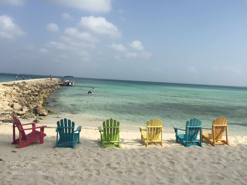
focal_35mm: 29
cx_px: 124
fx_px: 207
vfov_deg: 48.2
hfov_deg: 61.7
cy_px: 92
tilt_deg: -0.7
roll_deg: -3.2
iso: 32
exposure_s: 1/2825
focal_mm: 4.15
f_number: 2.2
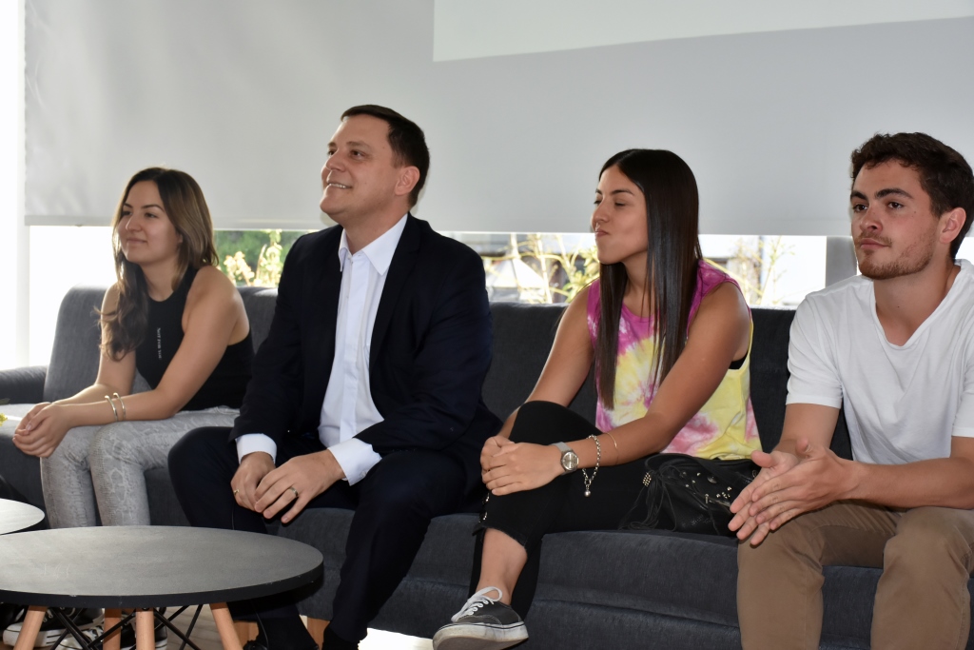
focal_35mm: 63
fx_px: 1705
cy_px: 325
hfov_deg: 31.9
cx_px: 487
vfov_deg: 21.6
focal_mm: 42
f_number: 5.6
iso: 800
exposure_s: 1/250
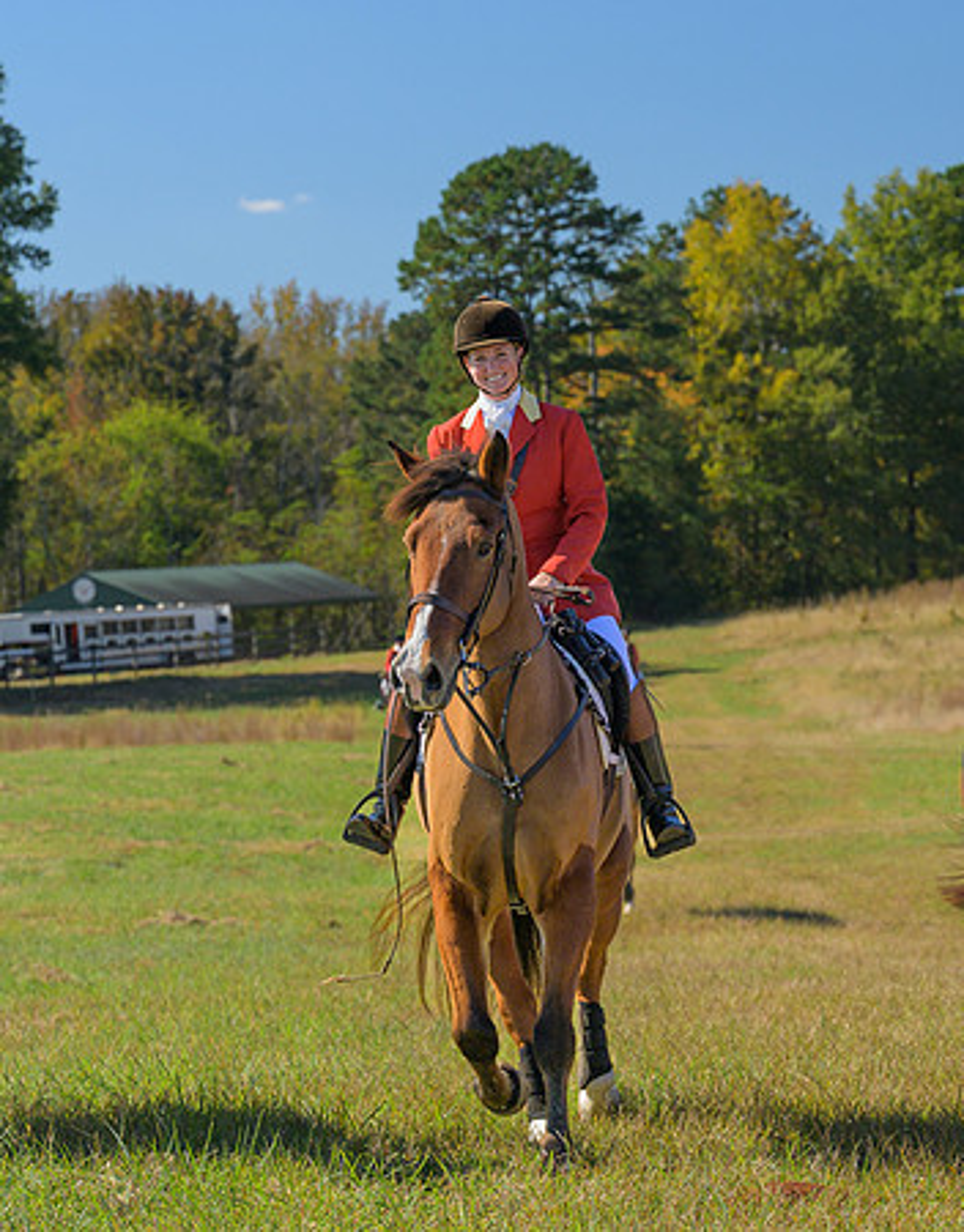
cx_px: 522
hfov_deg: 9.9
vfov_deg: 12.6
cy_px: 574
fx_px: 5559
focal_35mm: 154
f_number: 4
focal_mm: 74
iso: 200
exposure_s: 1/800
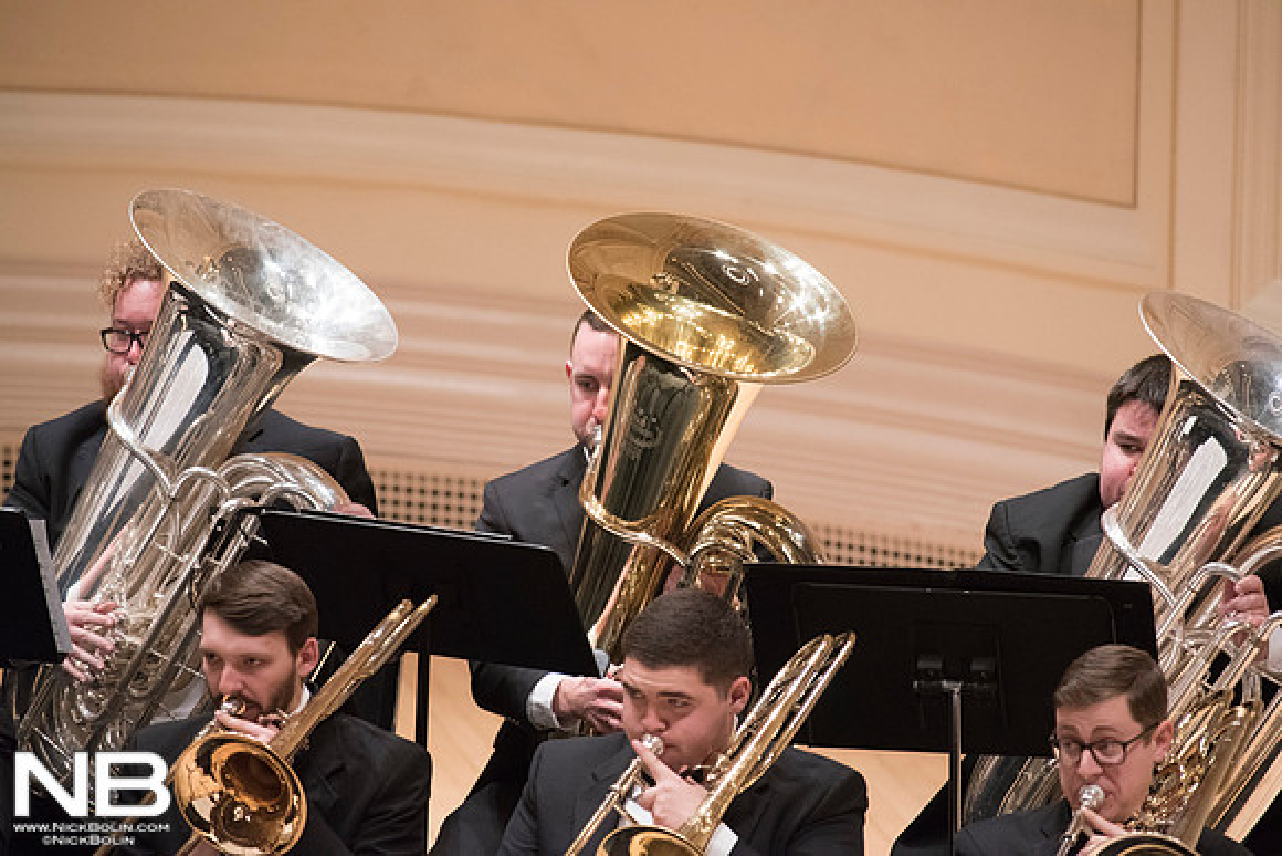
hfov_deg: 3.4
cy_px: 428
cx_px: 641
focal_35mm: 600
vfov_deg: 2.3
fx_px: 21371
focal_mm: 600
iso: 6400
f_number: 5.6
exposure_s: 1/125
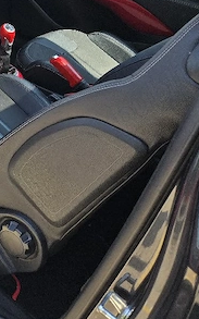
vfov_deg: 39.3
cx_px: -111
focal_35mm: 50
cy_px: 81
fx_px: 434
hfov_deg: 21.2
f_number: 1.8
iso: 80
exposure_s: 1/1667
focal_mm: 5.4
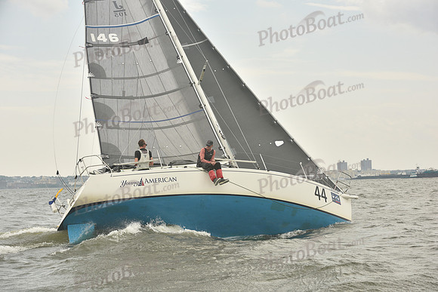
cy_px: 146
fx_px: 852
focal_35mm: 70
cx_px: 219
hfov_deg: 28.8
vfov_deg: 19.5
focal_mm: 70
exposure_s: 1/800
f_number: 7.1
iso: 250
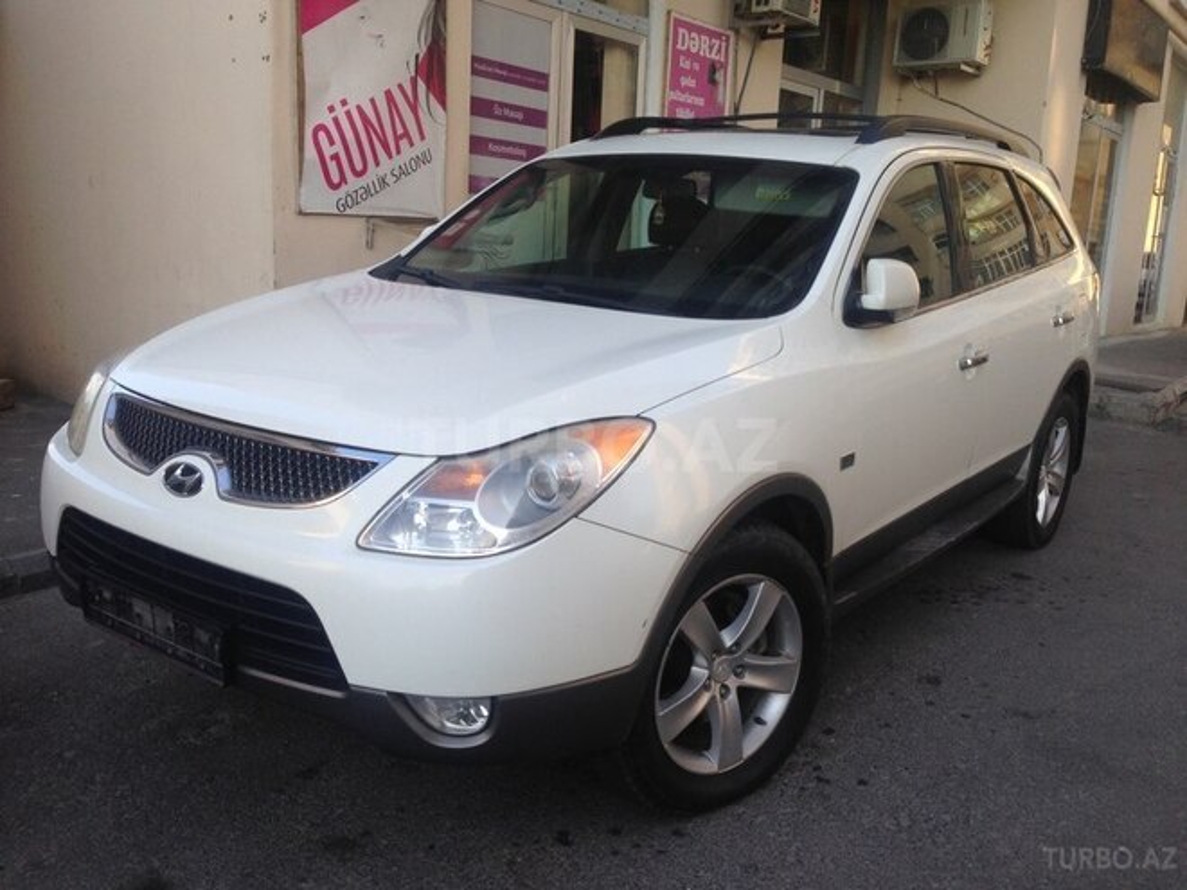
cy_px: 445
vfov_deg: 42.9
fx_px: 1132
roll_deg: -2.4
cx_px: 594
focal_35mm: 33
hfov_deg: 55.4
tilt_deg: -7.3
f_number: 2.4
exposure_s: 1/281
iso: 50
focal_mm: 4.12
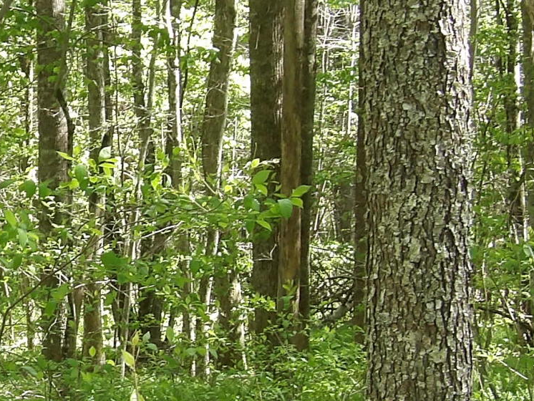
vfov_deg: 7.0
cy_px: 250
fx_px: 3287
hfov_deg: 9.2
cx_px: -45
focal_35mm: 213
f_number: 3.9
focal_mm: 9.5
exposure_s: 1/48
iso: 100
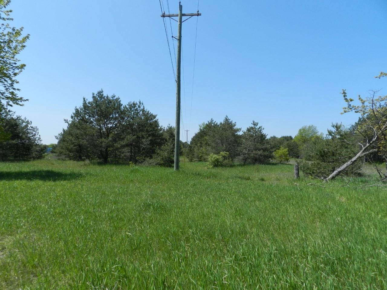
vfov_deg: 58.9
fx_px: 257
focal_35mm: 23
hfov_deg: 73.9
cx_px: 194
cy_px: 145
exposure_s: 1/1000
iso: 160
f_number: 4
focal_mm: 4
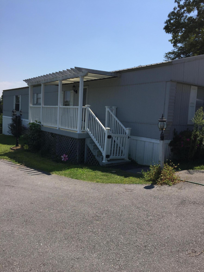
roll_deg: -3.9
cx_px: 102
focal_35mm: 29
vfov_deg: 61.7
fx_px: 228
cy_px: 136
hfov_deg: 48.2
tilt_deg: -5.9
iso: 32
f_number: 2.2
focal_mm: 4.15
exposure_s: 1/3049
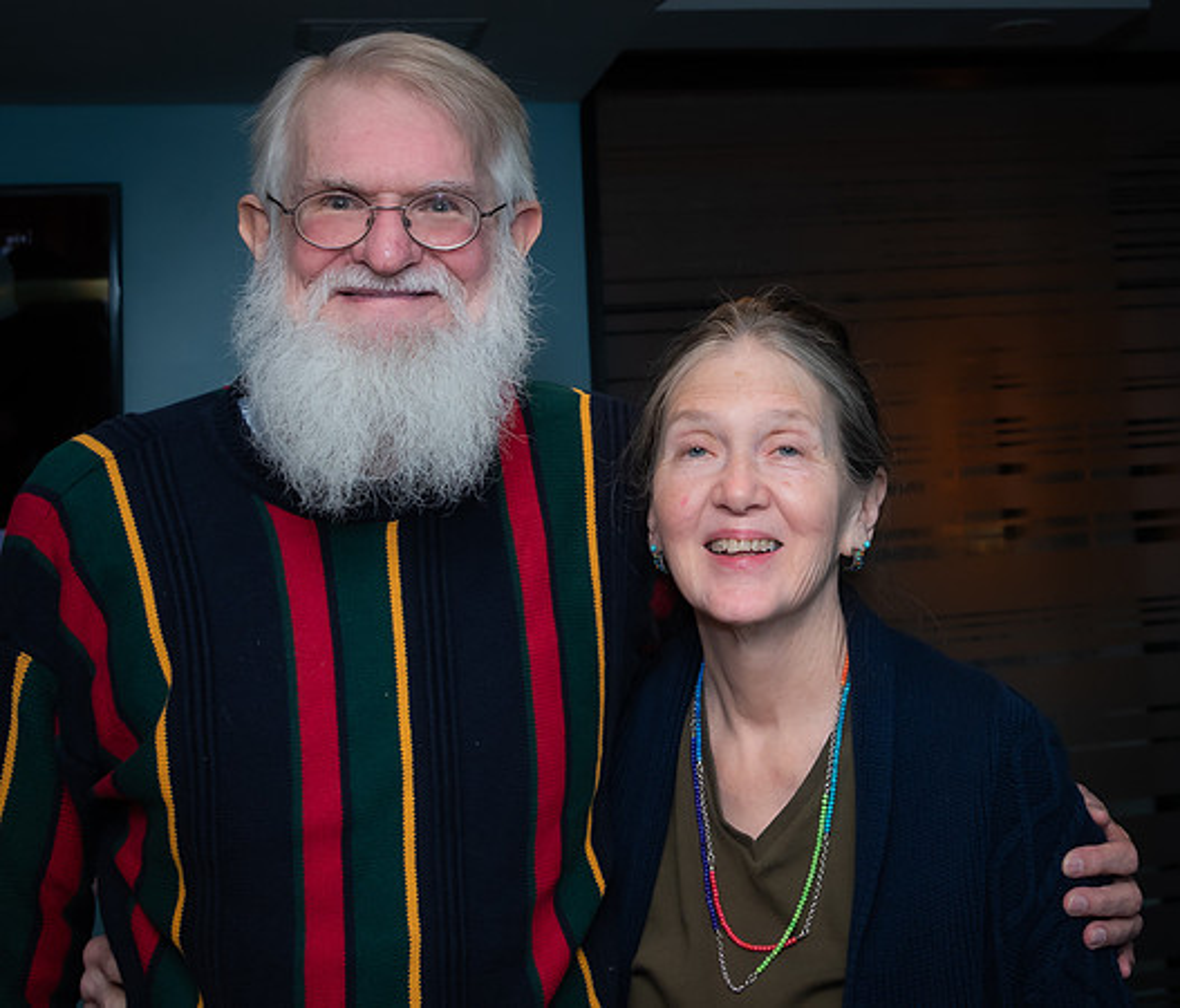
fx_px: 2433
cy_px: 159
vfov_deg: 23.0
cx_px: 890
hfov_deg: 26.9
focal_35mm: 68
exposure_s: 1/60
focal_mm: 29
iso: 500
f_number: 5.6
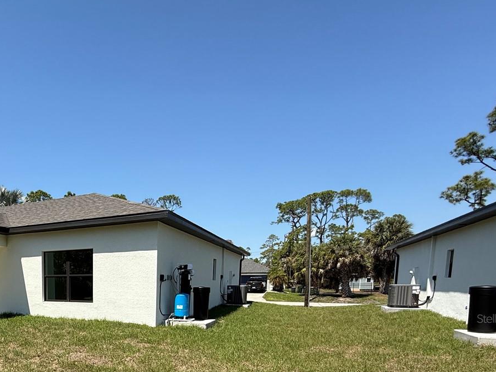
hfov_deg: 62.4
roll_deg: +0.1
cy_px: 318
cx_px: 86
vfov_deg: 50.1
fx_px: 358
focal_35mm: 25
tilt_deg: -4.9
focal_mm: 2.22
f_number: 2.2
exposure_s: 1/1901
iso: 50
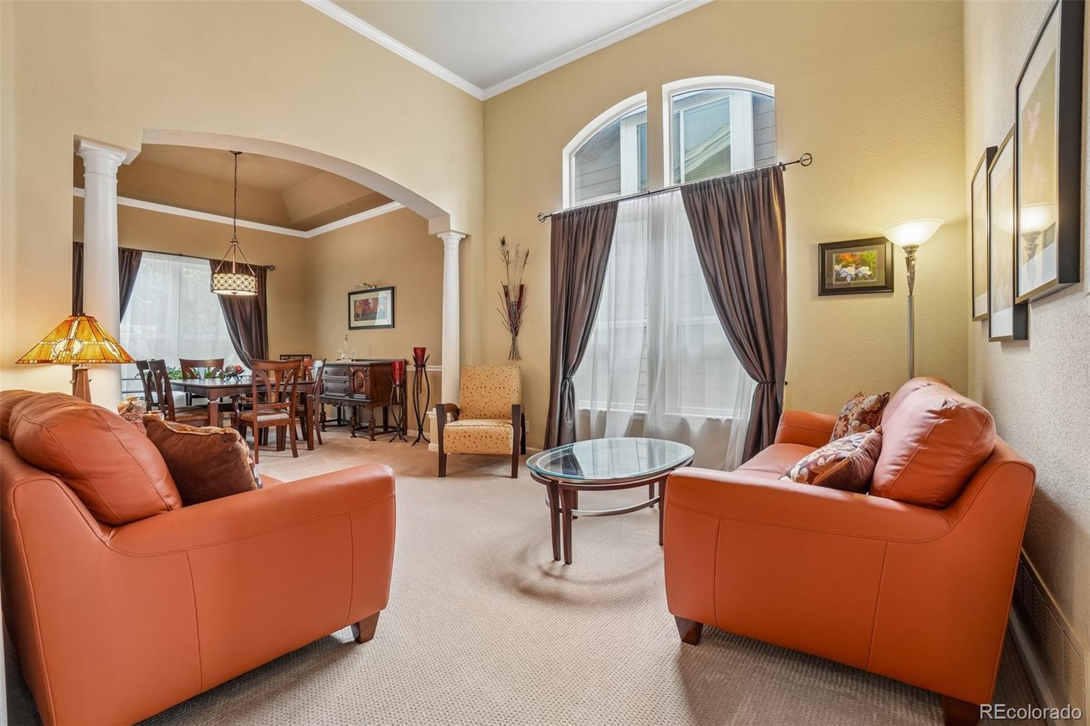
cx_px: 545
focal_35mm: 15
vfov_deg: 77.3
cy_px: 363
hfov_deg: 100.4
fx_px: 454
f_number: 8
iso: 400
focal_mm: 10
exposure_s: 1/6
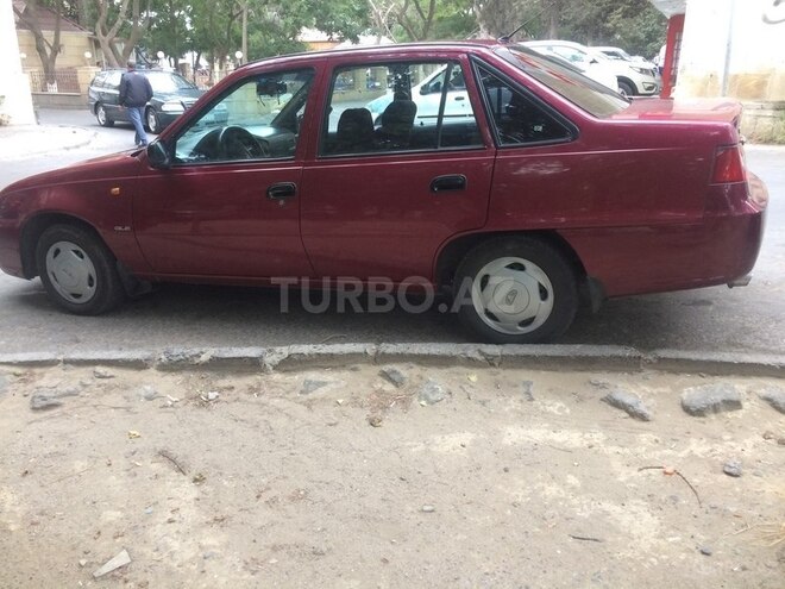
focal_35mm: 29
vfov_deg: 48.2
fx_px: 658
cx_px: 392
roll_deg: -0.2
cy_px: 294
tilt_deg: -20.2
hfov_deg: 61.7
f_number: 2.2
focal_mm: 4.15
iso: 80
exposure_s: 1/33
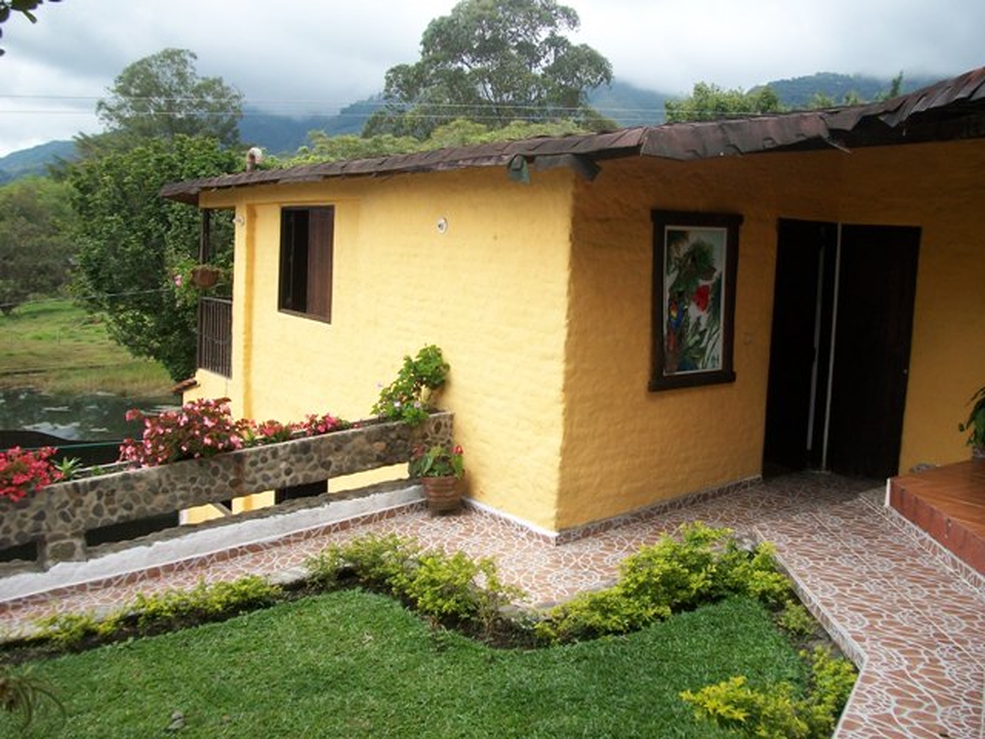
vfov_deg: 44.2
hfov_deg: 56.8
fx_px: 911
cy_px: 370
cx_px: 492
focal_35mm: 32
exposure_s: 1/500
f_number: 2.9
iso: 80
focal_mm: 5.7
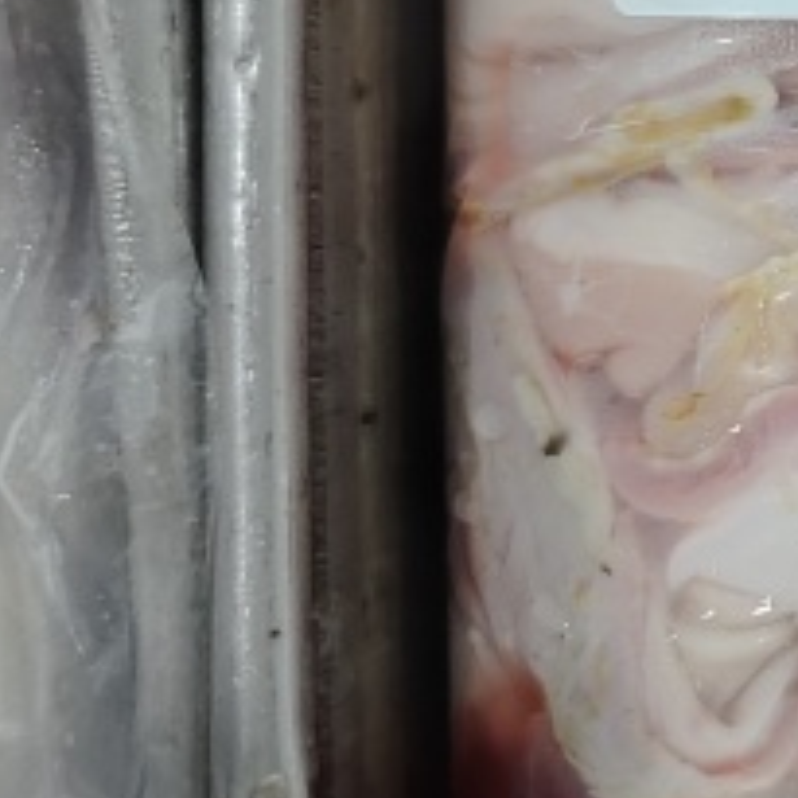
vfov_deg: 16.2
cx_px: 1506
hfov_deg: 14.2
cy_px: 99
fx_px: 2765
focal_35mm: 106
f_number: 1.57
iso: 420
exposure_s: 1/50
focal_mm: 6.51
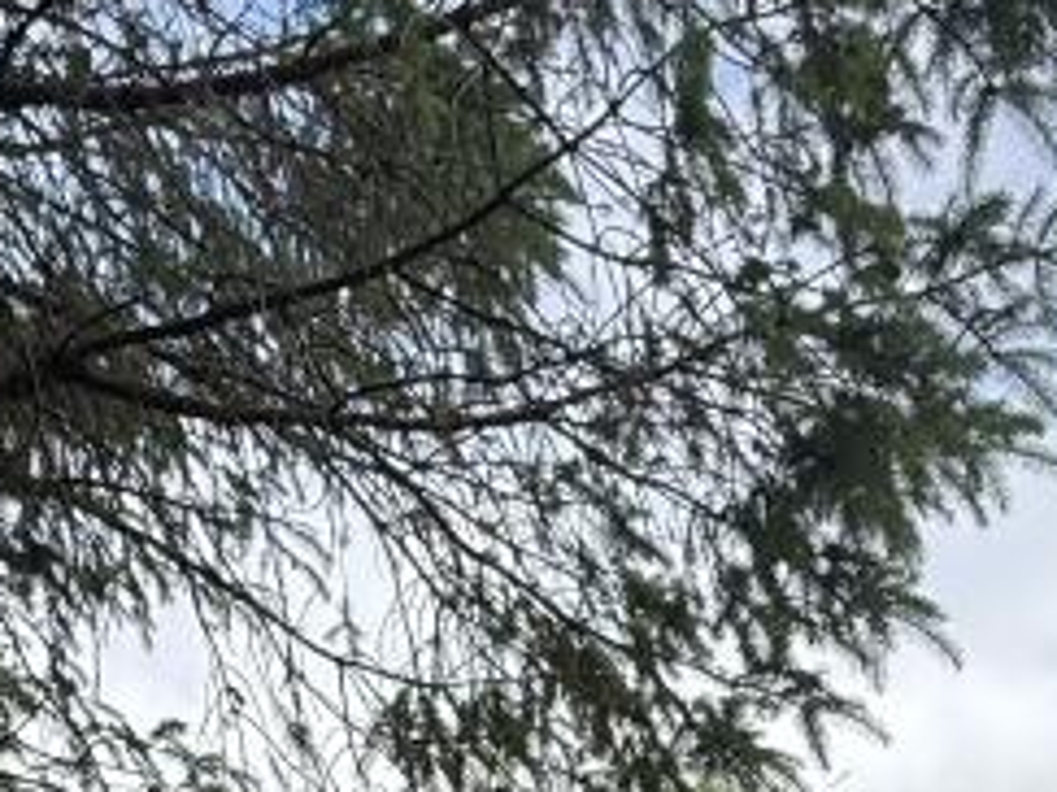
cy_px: 1588
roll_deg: -0.5
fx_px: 1801
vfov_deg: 17.6
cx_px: 487
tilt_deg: -2.0
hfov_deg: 32.7
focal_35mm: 59
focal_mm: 2.22
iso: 64
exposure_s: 1/1105
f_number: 2.2
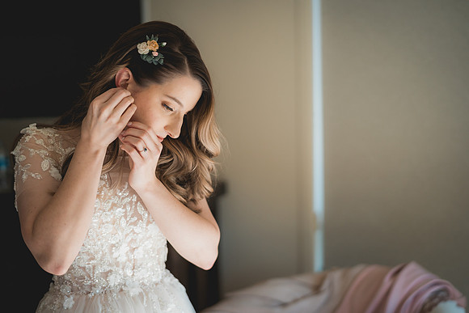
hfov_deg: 38.3
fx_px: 676
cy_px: 156
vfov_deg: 26.1
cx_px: 234
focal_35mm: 52
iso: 400
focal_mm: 50
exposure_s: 1/2000
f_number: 1.4
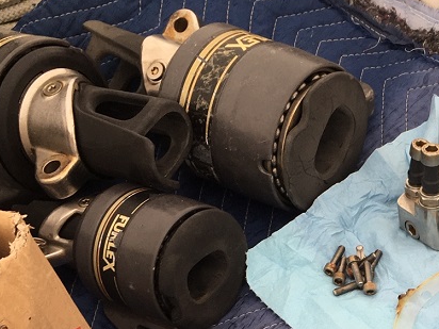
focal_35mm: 78
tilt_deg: -54.9
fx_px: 989
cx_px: 447
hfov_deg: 23.9
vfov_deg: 18.1
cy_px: 382
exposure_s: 1/60
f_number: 2.2
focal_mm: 4.15
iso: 25
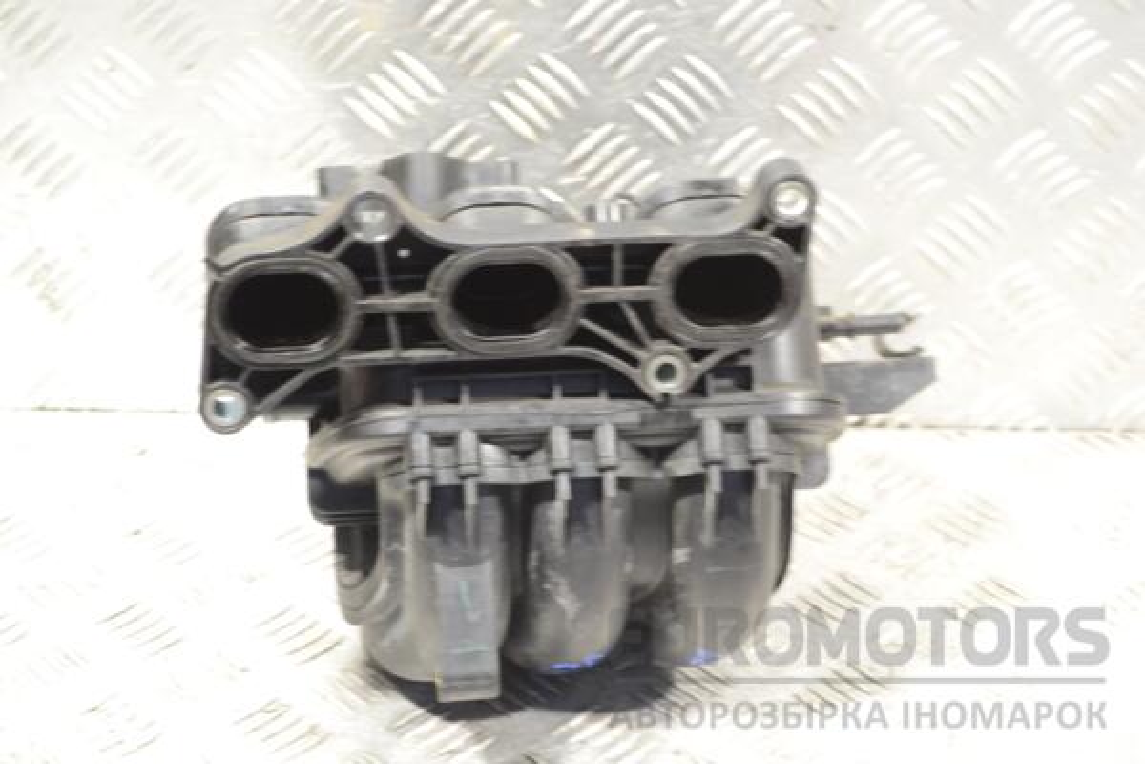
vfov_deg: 16.6
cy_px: 382
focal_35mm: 82
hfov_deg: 24.6
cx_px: 572
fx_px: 2624
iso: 1250
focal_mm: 55
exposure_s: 1/30
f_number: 5.6
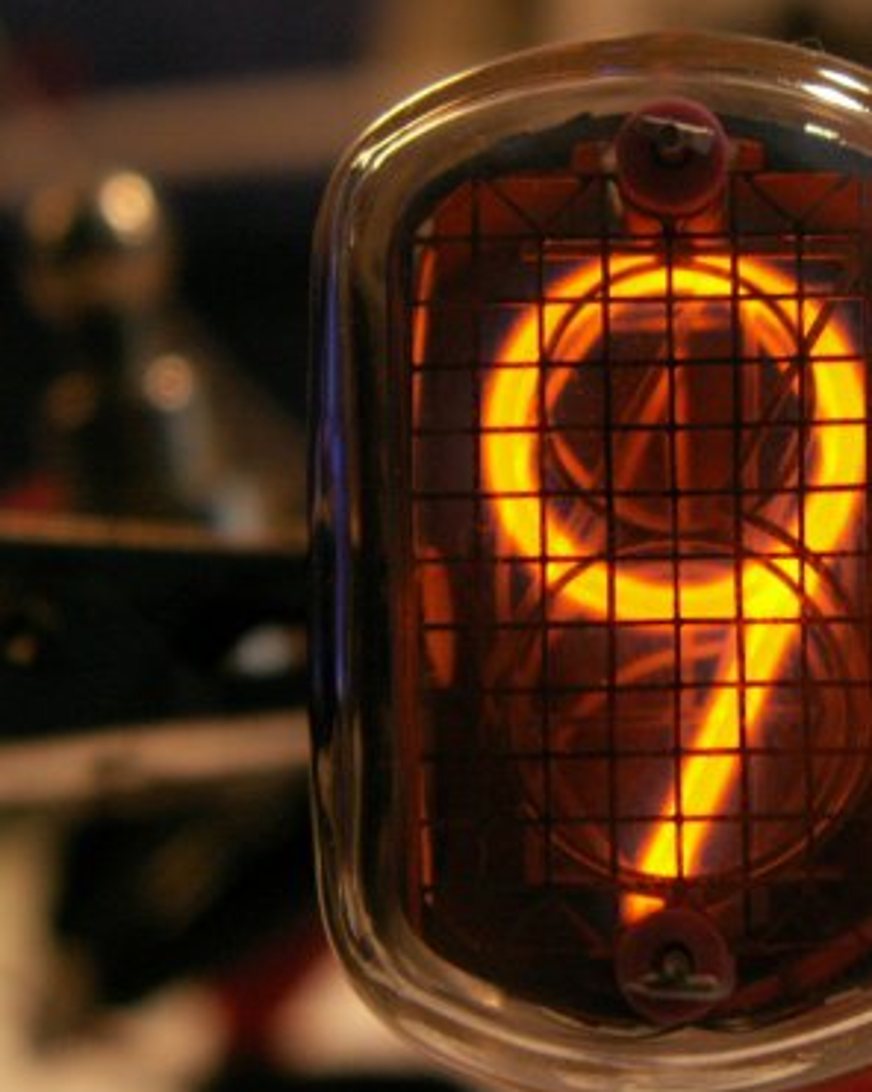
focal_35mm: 98
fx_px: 3167
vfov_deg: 19.6
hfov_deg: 15.5
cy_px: 539
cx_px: 790
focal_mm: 10.28
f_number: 3.2
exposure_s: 1/40
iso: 125
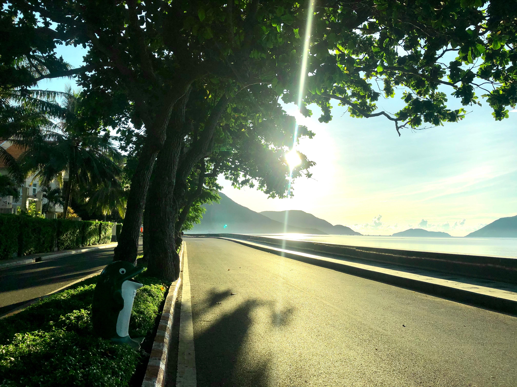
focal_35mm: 28
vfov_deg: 49.7
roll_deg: -0.2
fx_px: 418
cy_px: 194
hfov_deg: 63.4
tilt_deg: +6.6
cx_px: 258
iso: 25
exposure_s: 1/3436
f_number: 1.8
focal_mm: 4
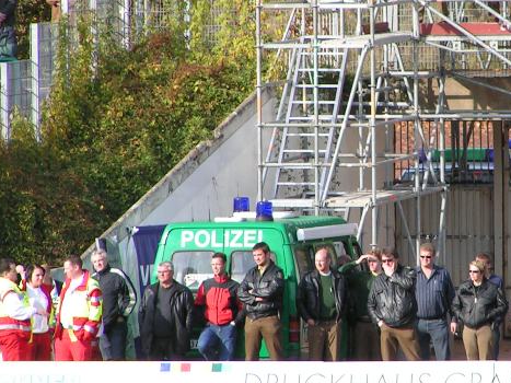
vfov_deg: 2.5
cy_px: 135
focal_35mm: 583
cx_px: 403
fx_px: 8604
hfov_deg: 3.4
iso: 50
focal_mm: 52
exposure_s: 1/250
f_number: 5
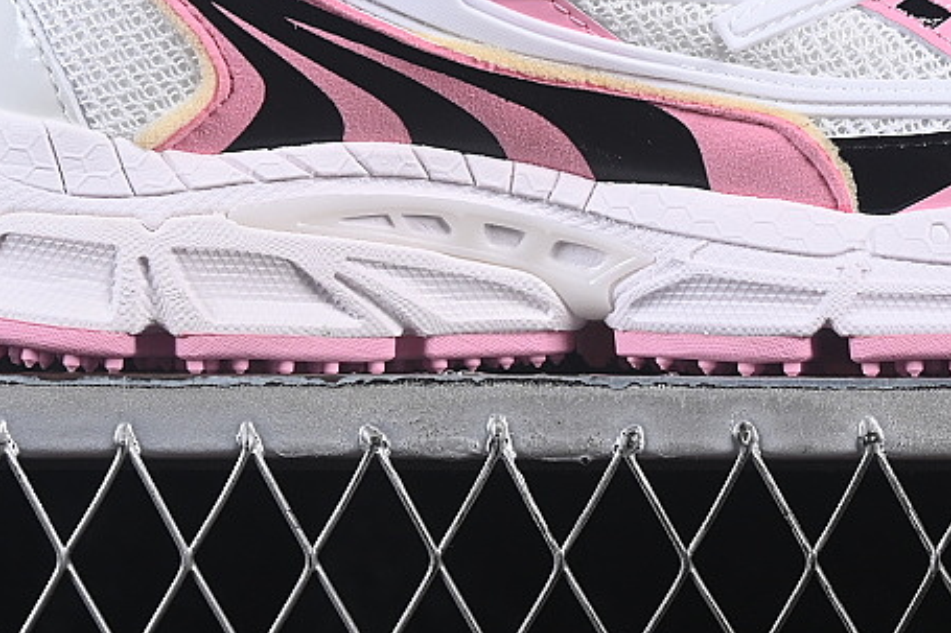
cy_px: -96
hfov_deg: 11.5
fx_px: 4700
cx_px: 614
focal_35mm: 178
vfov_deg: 7.6
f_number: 8
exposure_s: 1/80
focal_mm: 50
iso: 160
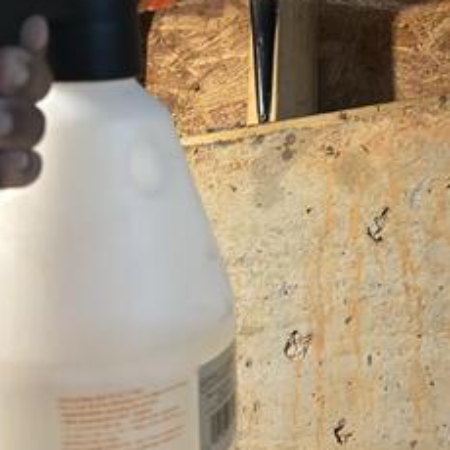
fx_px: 706
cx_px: 272
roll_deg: +2.1
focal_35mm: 48
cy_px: 158
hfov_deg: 35.2
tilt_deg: +22.1
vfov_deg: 35.1
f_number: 1.5
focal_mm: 5.7
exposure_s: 1/40
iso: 400
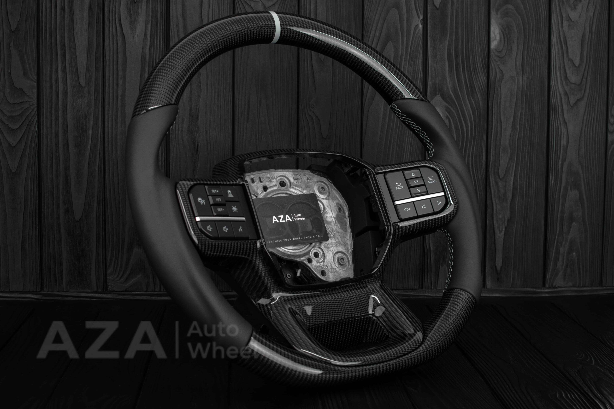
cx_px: 307
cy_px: 204
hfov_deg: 37.8
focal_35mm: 52
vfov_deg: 25.8
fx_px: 895
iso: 500
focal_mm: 35
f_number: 6.3
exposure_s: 1/125
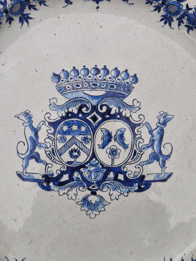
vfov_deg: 38.2
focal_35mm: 50
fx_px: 377
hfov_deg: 29.1
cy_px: 130
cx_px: 98
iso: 80
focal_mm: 5.35
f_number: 1.7
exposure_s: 1/511
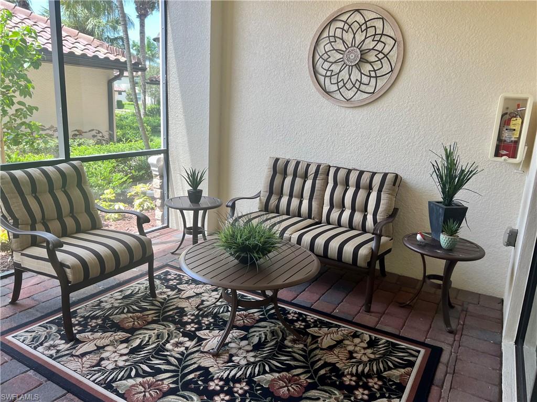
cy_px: 201
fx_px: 403
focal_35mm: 26
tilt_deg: -13.3
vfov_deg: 53.0
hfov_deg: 67.3
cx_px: 268
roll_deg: -2.4
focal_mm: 5.7
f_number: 1.5
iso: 40
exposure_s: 1/156
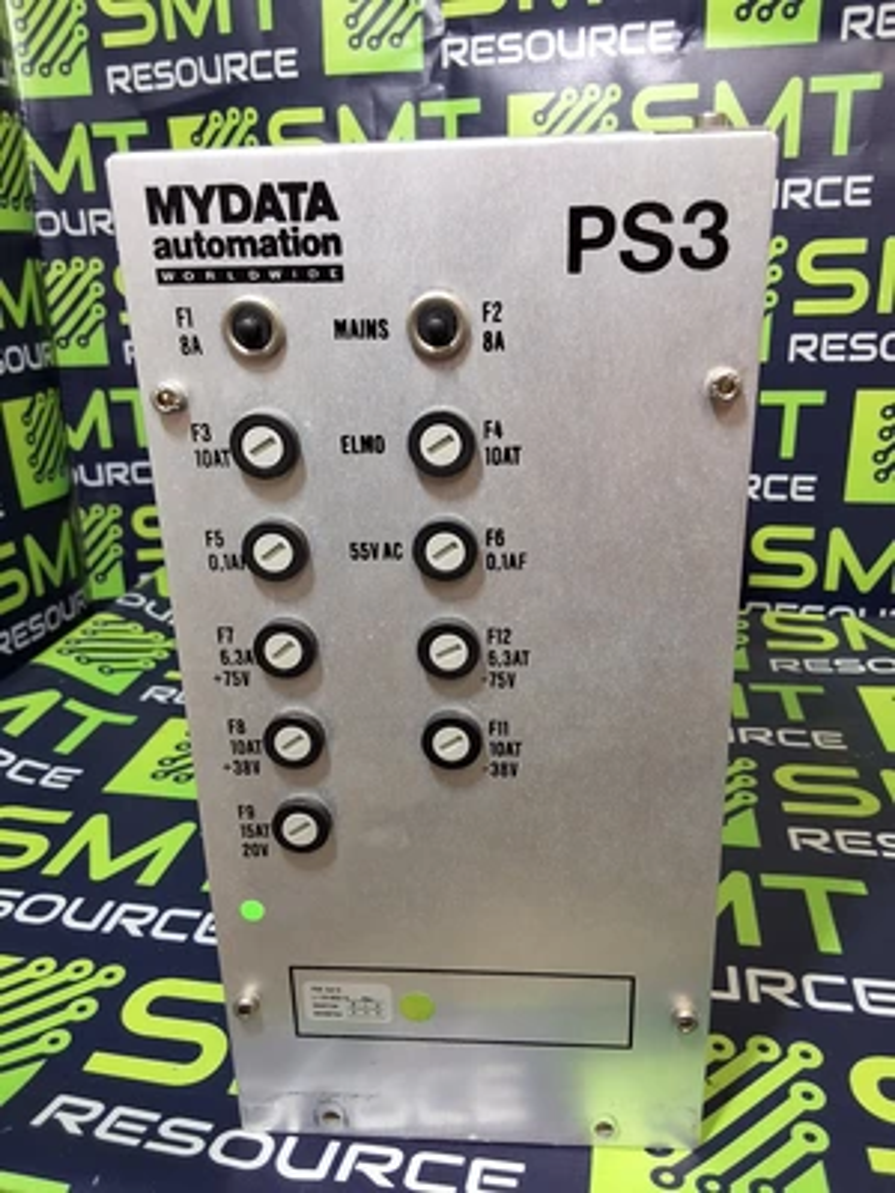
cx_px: 448
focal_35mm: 28
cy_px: 596
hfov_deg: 49.7
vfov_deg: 63.4
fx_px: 965
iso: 100
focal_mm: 2.91
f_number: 1.9
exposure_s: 1/40
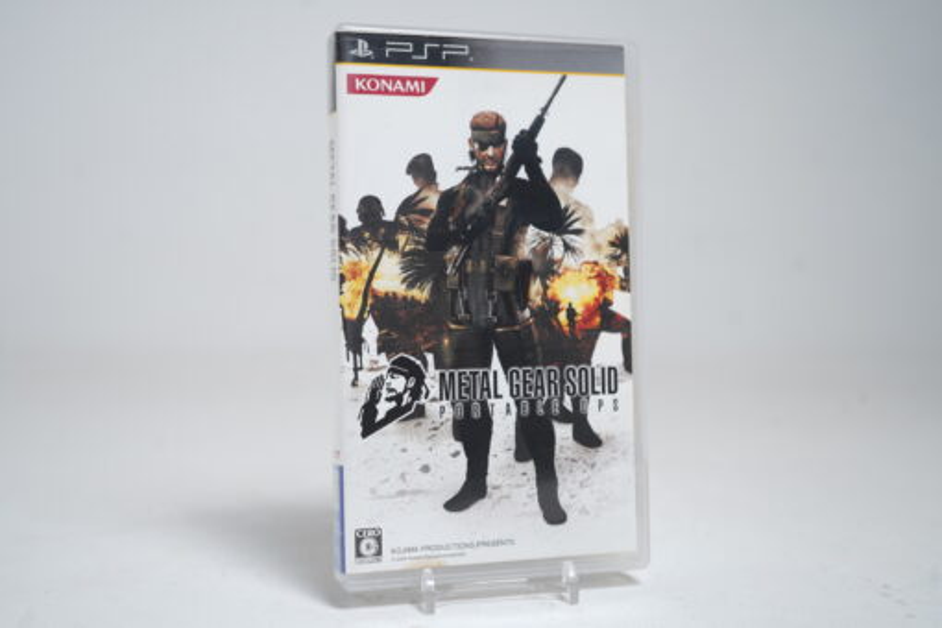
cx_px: 471
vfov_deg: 30.5
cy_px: 314
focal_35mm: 44
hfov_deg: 44.5
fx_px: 1151
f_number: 5
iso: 64
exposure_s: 1/6
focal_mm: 44
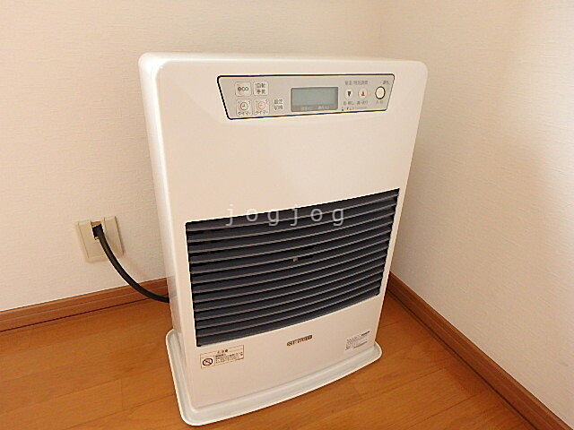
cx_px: 287
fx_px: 348
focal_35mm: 21
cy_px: 215
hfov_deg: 79.0
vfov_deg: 63.4
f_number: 3.5
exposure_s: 1/30
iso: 400
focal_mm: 3.7
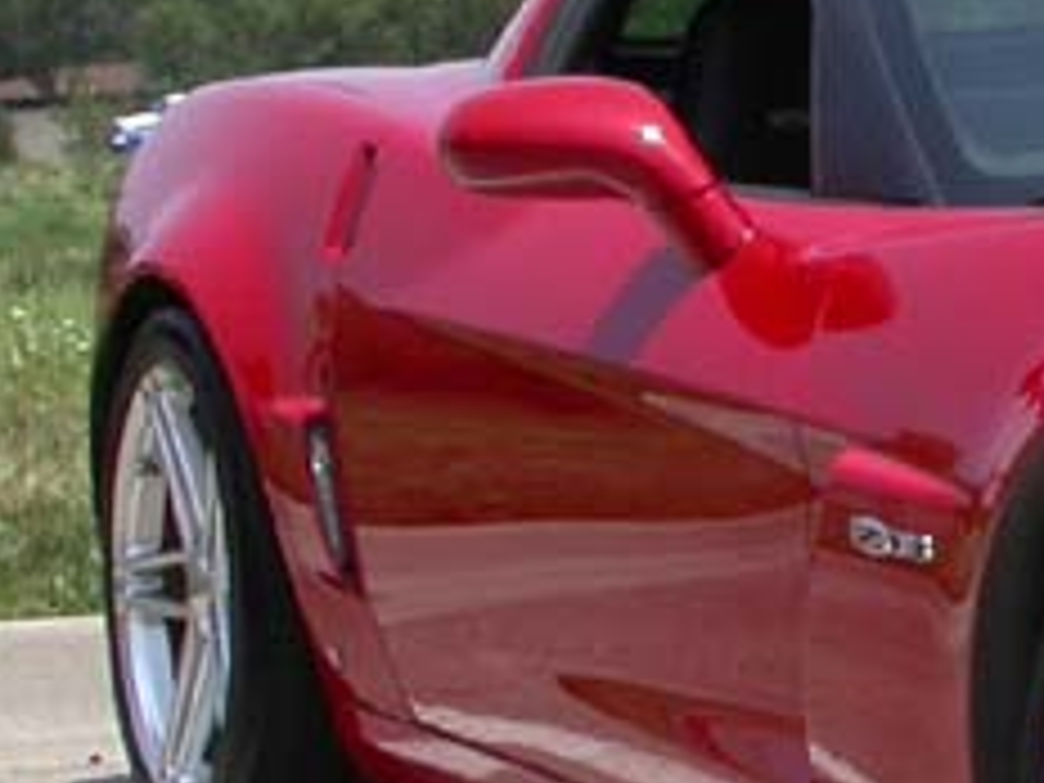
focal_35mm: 168
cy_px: 248
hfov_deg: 10.9
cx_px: 1962
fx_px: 5067
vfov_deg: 8.8
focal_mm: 7.85
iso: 100
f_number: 6.7
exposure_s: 1/403
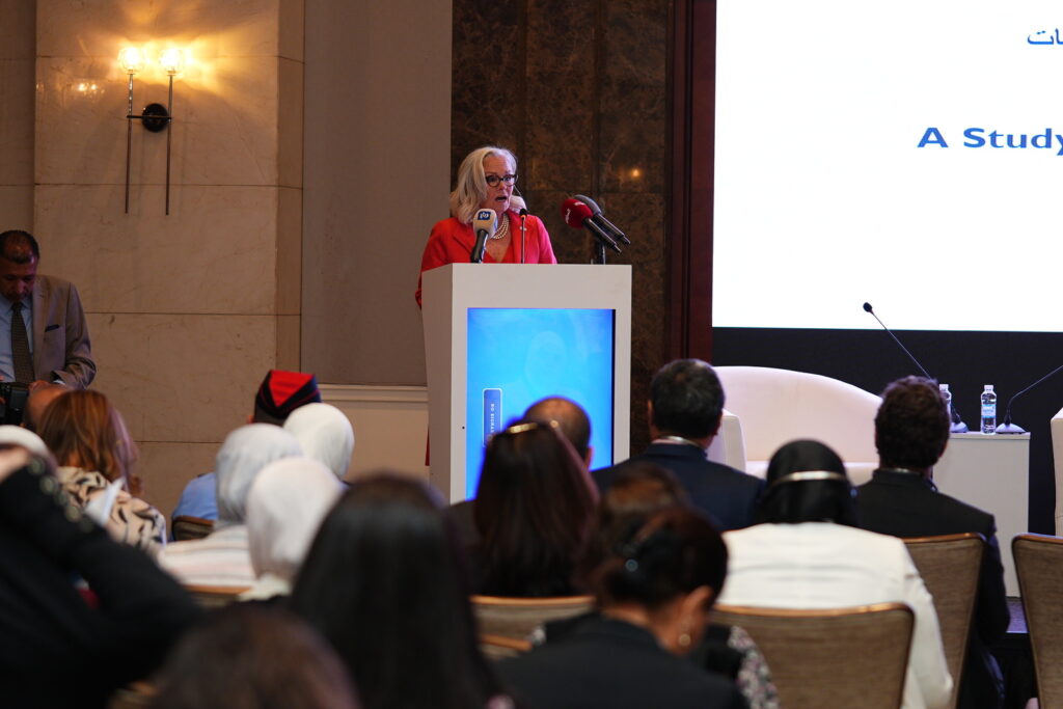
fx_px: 3987
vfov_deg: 10.2
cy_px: 354
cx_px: 532
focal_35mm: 135
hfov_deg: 15.2
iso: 640
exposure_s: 1/125
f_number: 2.8
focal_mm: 90
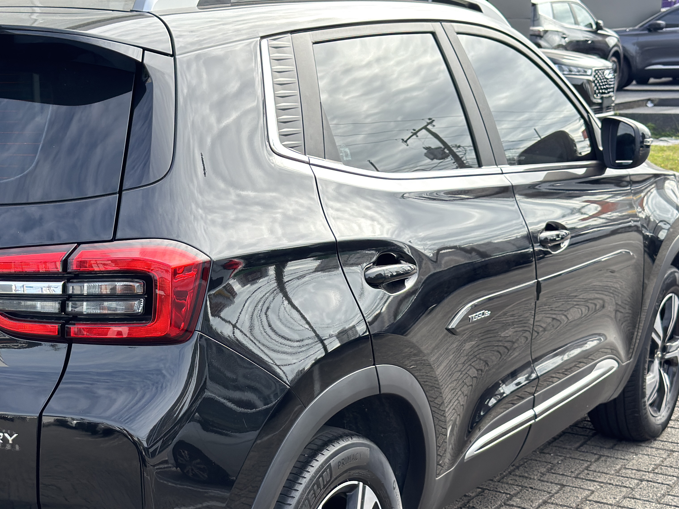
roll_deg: +2.0
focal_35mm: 66
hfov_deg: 28.9
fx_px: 1295
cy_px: 350
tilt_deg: -12.2
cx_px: 170
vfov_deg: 22.1
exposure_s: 1/898
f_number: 1.78
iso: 100
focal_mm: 6.76
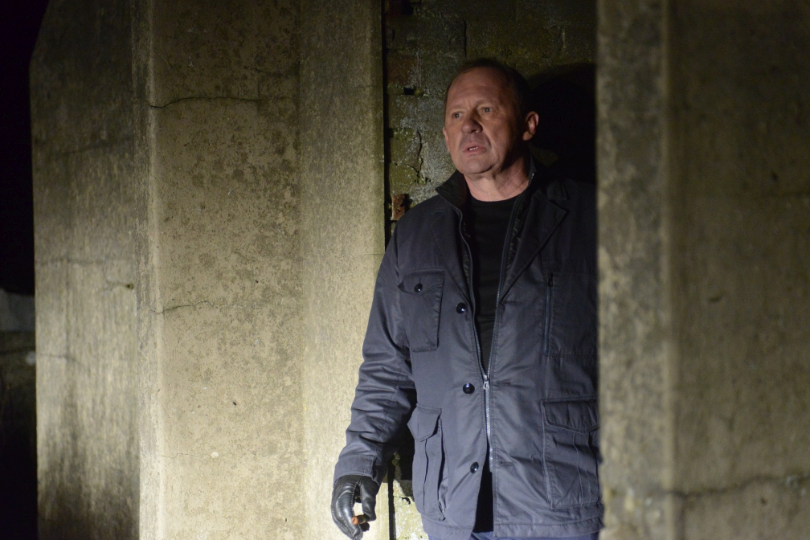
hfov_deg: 31.9
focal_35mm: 63
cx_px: 403
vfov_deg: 21.6
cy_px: 270
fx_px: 1417
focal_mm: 62
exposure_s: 1/80
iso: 6400
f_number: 2.8
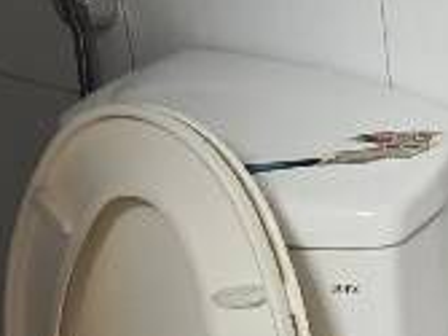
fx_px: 1901
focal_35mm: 147
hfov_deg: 13.4
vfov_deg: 10.0
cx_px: 357
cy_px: 333
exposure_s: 1/50
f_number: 1.75
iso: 2577
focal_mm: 5.25
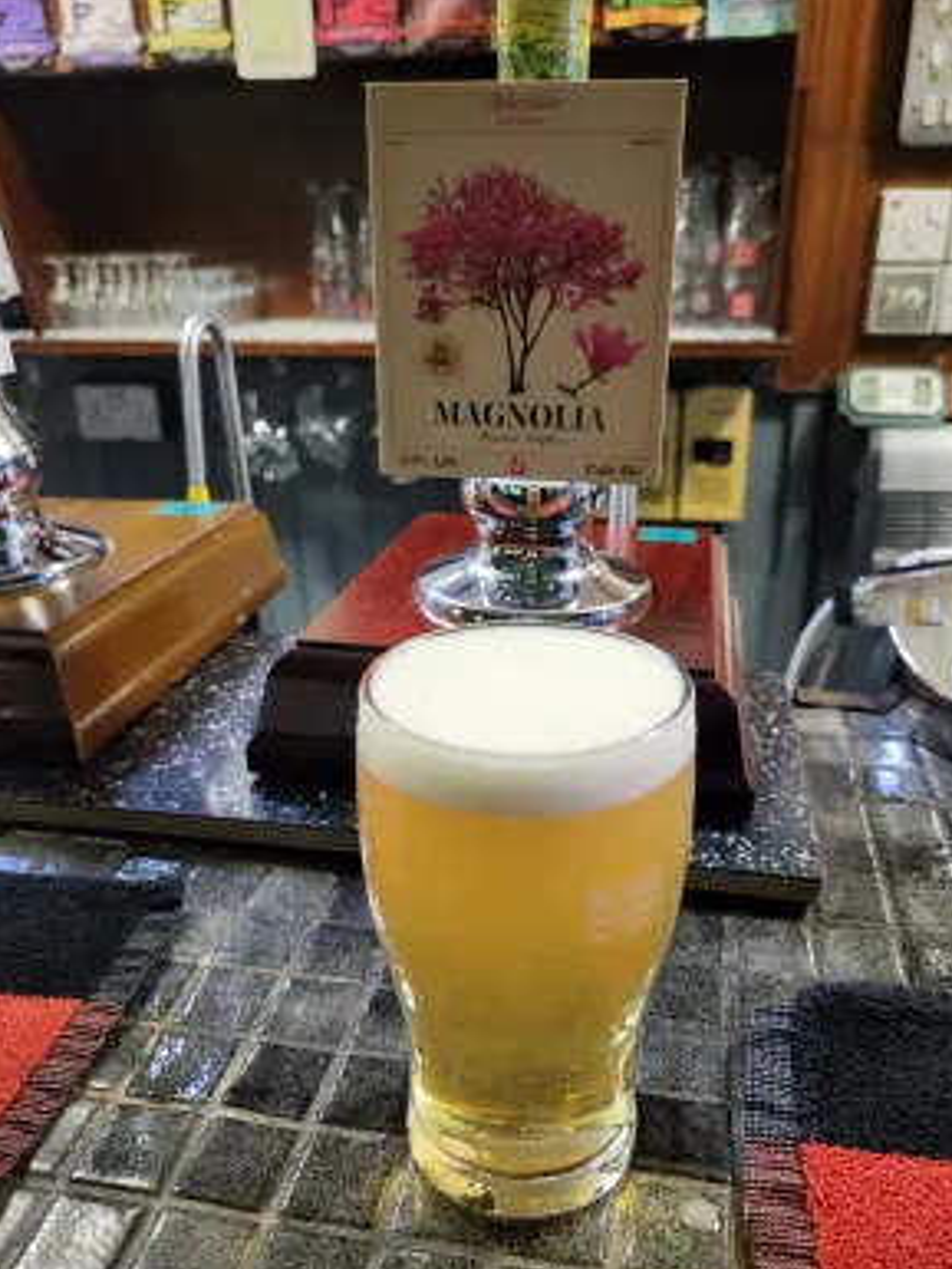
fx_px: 990
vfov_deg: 65.3
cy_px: 653
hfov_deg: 51.4
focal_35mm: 27
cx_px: 484
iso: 640
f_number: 1.8
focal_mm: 5.4
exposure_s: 1/33.3
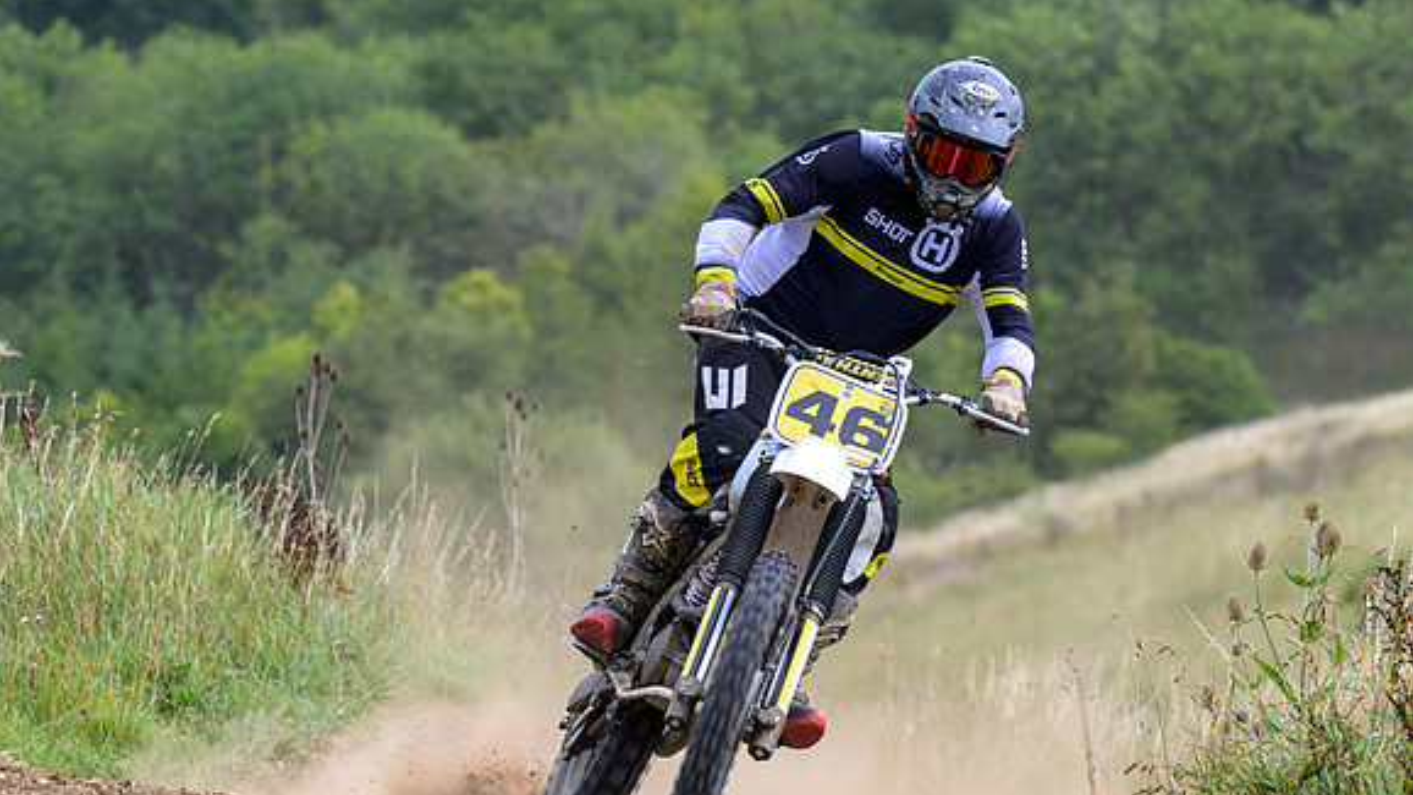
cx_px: 706
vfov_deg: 3.9
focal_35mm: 315
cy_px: 626
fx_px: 11801
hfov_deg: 6.9
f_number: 4.5
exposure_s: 1/400
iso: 64
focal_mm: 150
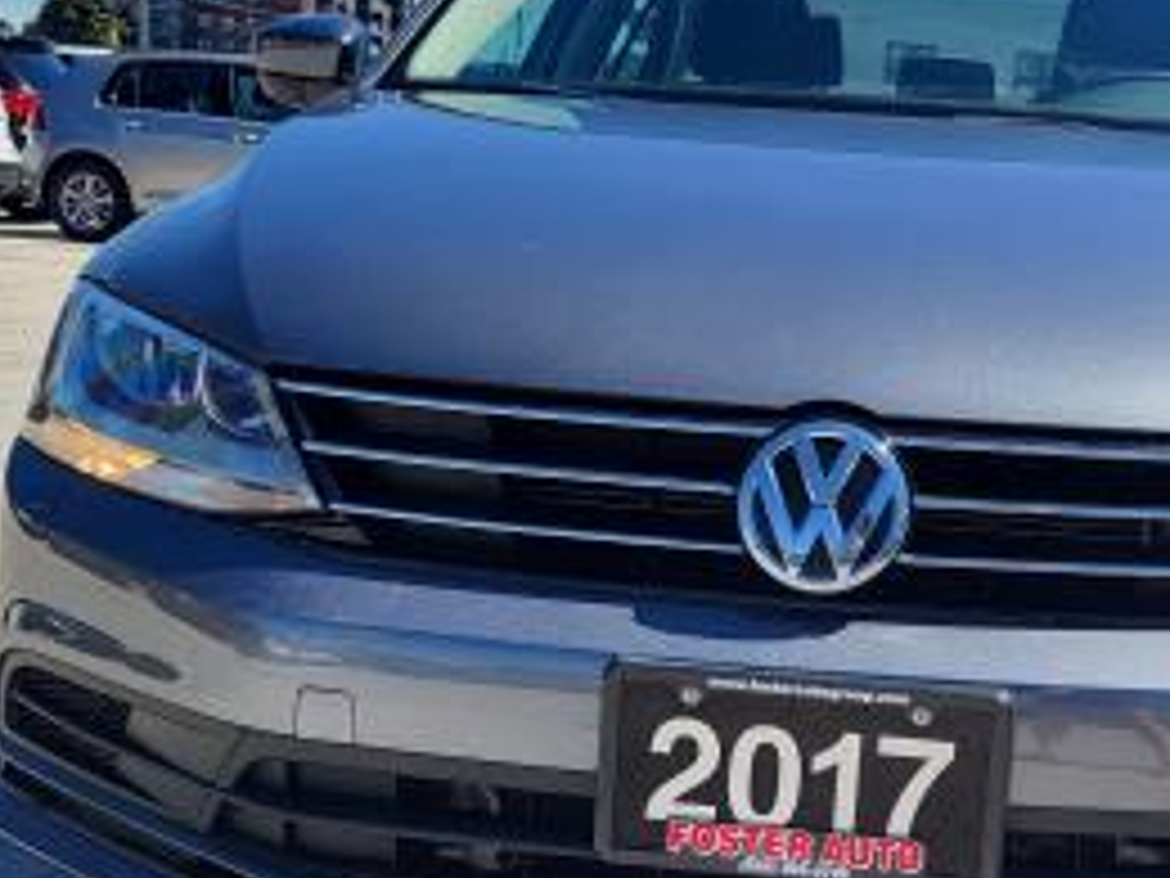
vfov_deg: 22.8
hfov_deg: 29.9
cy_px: 581
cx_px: 846
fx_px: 2163
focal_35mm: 64
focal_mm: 5.4
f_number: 1.8
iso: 40
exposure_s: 1/1650
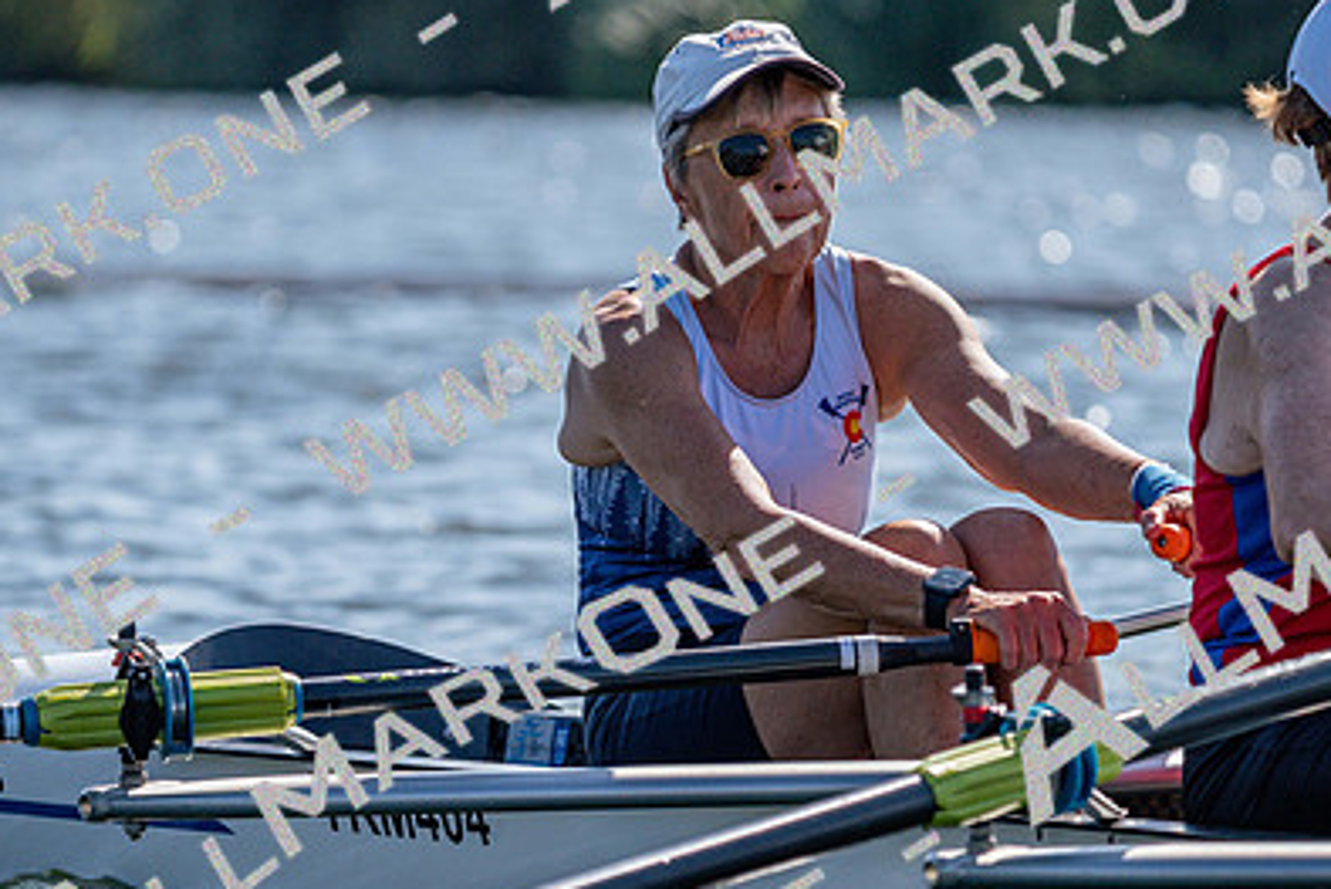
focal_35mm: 389
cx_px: 723
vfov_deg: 3.5
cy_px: 505
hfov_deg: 5.3
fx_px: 14387
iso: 250
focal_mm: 264
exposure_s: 1/2000
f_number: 5.6
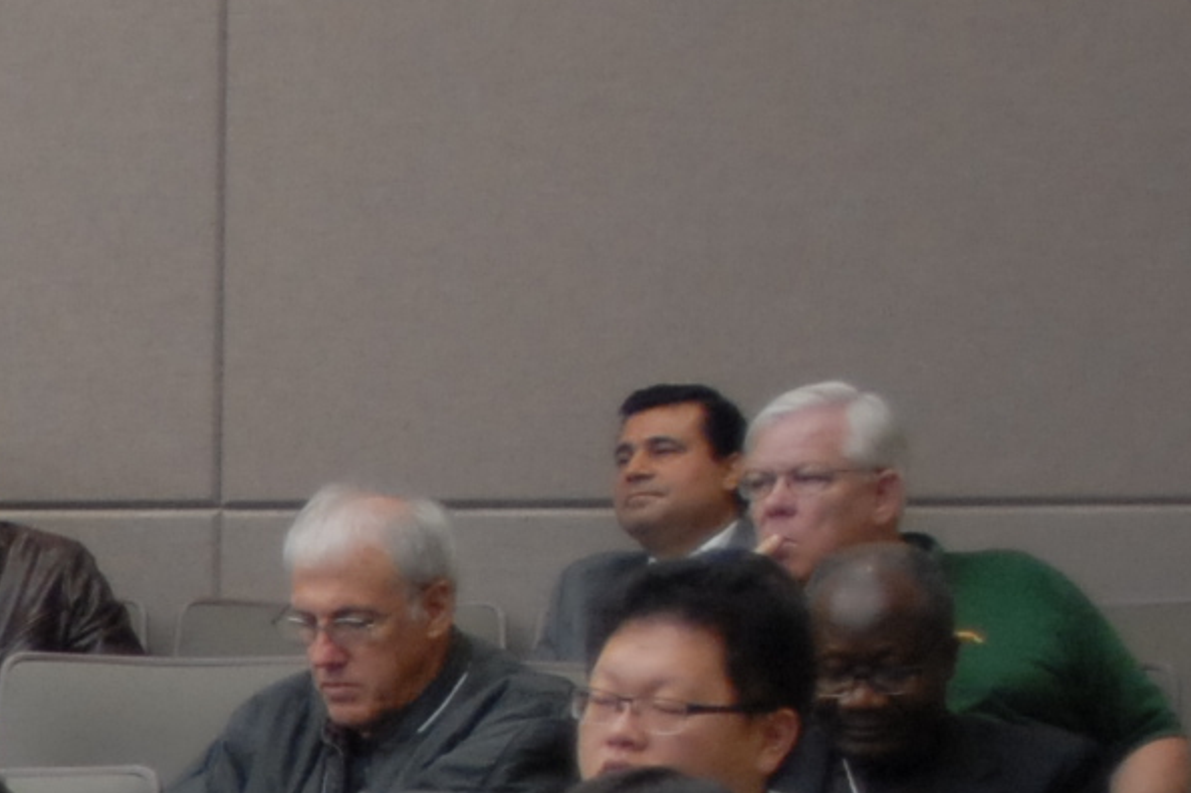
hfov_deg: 8.1
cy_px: 1407
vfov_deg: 5.7
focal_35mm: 235
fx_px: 7772
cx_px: -1617
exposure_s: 1/30
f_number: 3.8
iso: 400
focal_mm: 32
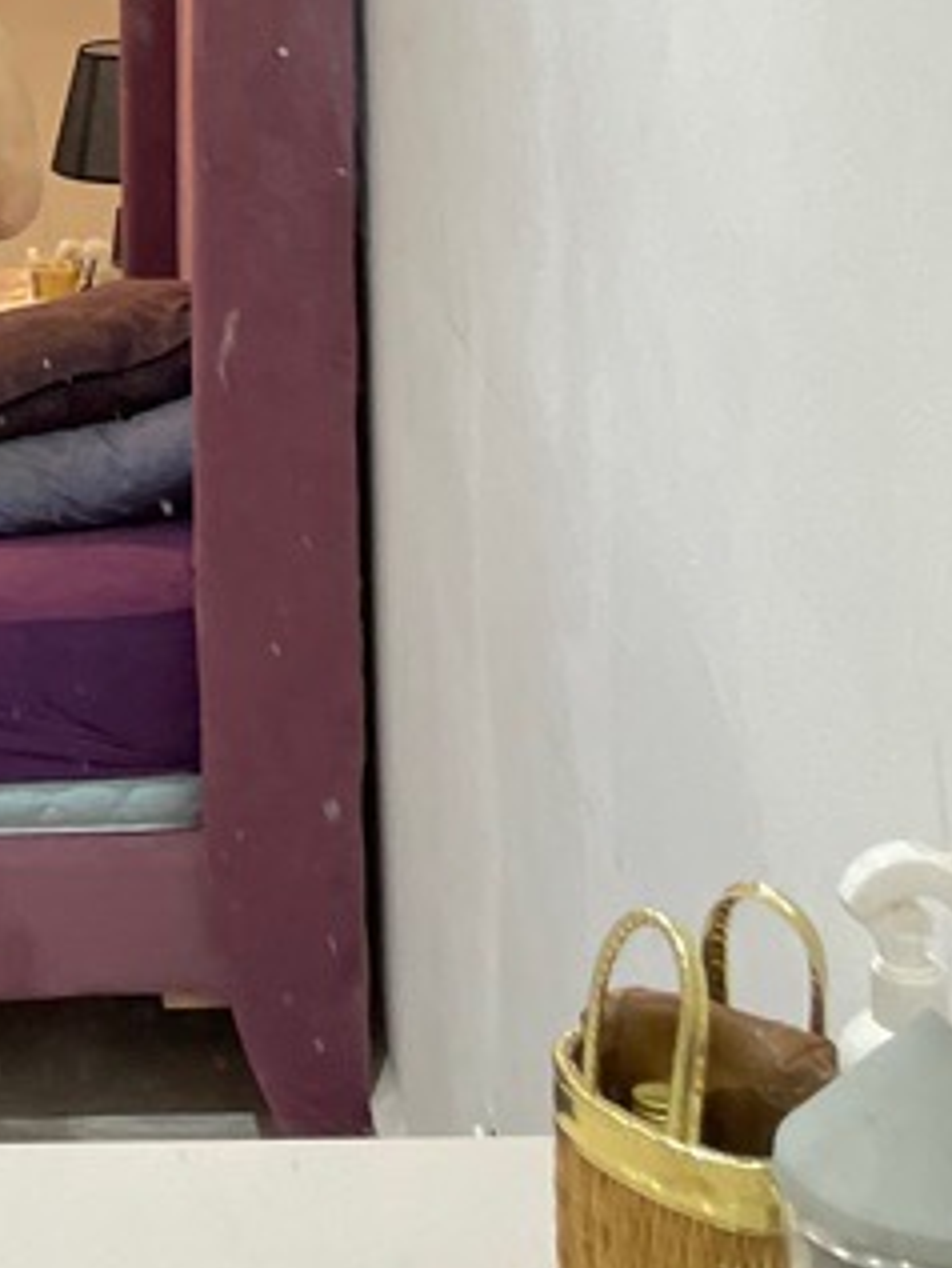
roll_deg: +2.7
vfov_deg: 21.8
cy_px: -316
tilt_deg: -1.1
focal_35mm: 82
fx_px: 3005
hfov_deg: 16.9
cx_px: -292
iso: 320
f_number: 1.6
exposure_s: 1/50
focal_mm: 4.2
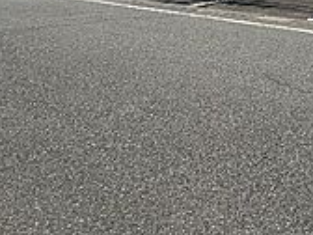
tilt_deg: +9.2
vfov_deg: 23.6
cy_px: -112
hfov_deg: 35.1
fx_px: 452
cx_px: 302
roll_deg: -1.1
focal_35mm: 50
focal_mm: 2.22
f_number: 2.2
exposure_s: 1/1927
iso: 50
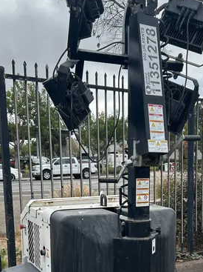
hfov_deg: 27.6
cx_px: 151
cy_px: 220
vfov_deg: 35.6
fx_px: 407
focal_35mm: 52
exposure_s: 1/2165
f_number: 1.5
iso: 50
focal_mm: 5.7
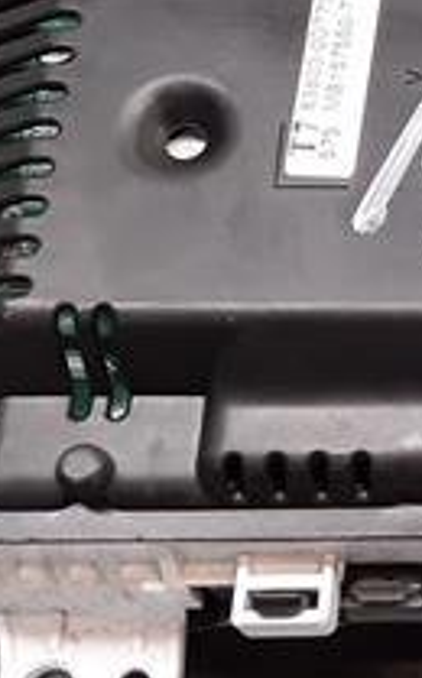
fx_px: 1680
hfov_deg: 13.0
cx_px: 756
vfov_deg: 22.8
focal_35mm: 91
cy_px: 243
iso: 50
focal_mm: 2.91
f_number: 1.9
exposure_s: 1/50
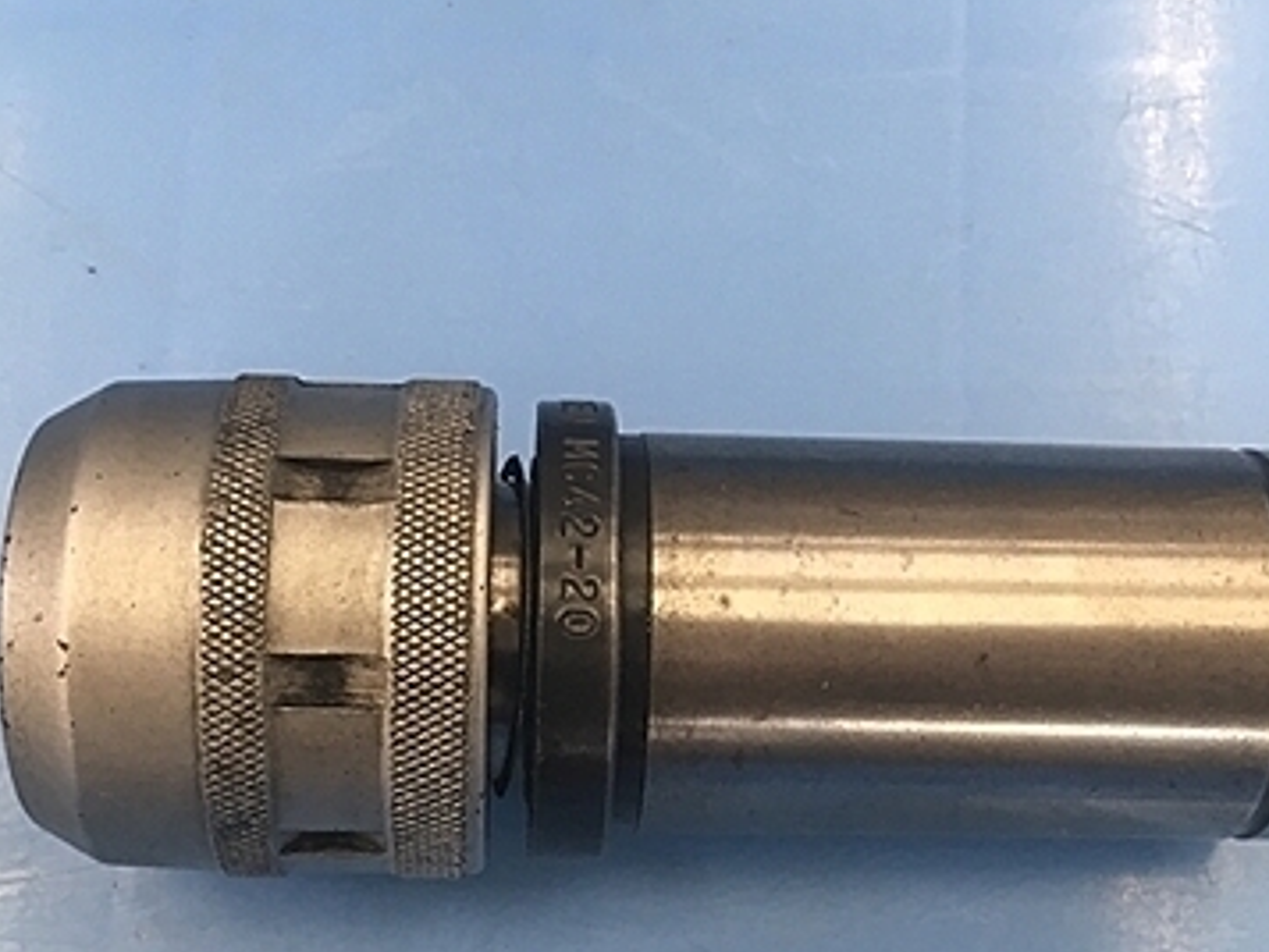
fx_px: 1907
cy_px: 590
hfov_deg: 36.8
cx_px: 665
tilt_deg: -76.5
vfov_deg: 28.0
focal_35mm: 52
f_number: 2.2
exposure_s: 1/30
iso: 50
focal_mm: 4.15
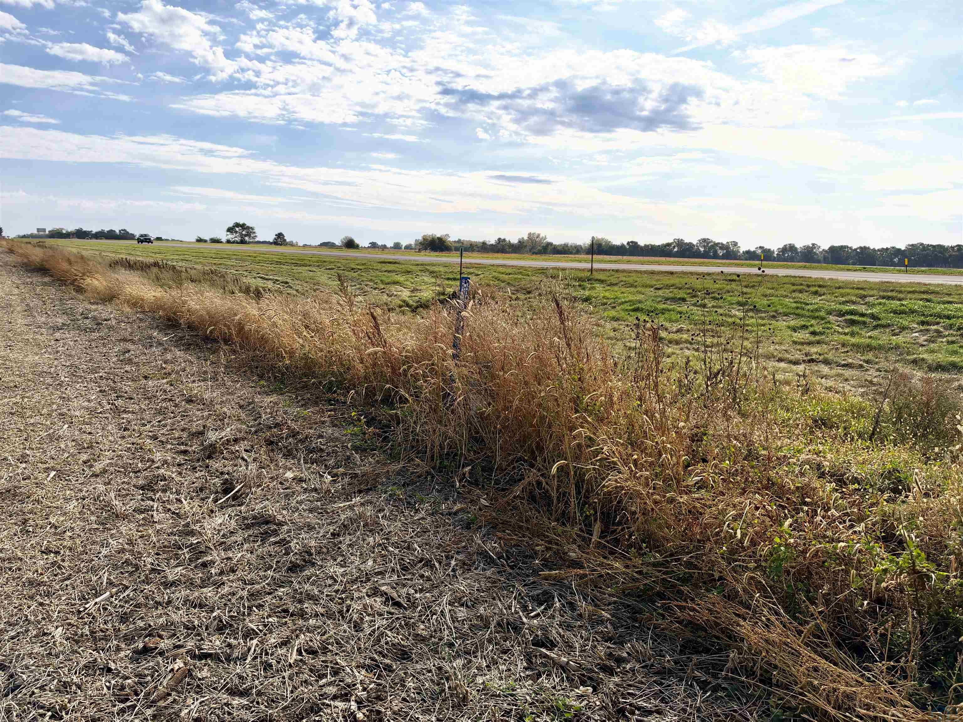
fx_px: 668
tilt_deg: -8.2
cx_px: 482
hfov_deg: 71.6
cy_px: 361
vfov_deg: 56.8
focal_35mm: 24
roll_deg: -3.3
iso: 64
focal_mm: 6.93
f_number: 1.8
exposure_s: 1/7143
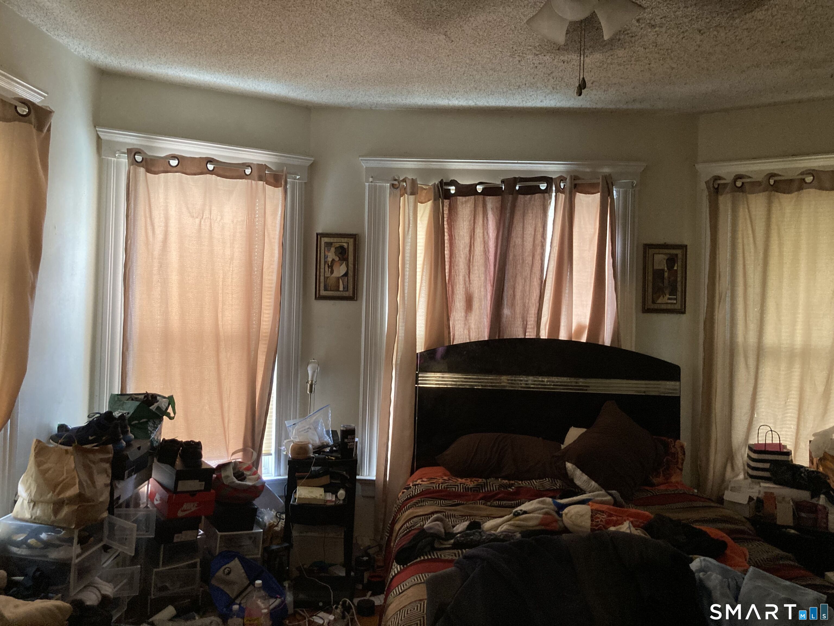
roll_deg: -1.6
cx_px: 417
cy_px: 313
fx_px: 675
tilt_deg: +2.2
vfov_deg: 49.7
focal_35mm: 28
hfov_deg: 63.4
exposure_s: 1/30
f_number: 1.8
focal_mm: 3.99
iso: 320
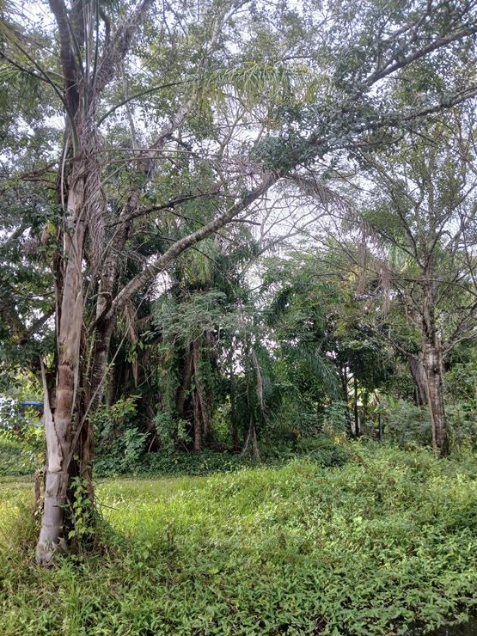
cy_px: 315
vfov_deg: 65.3
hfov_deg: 51.3
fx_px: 496
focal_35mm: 27
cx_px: 232
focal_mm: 3.98
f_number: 1.8
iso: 32
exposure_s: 1/120
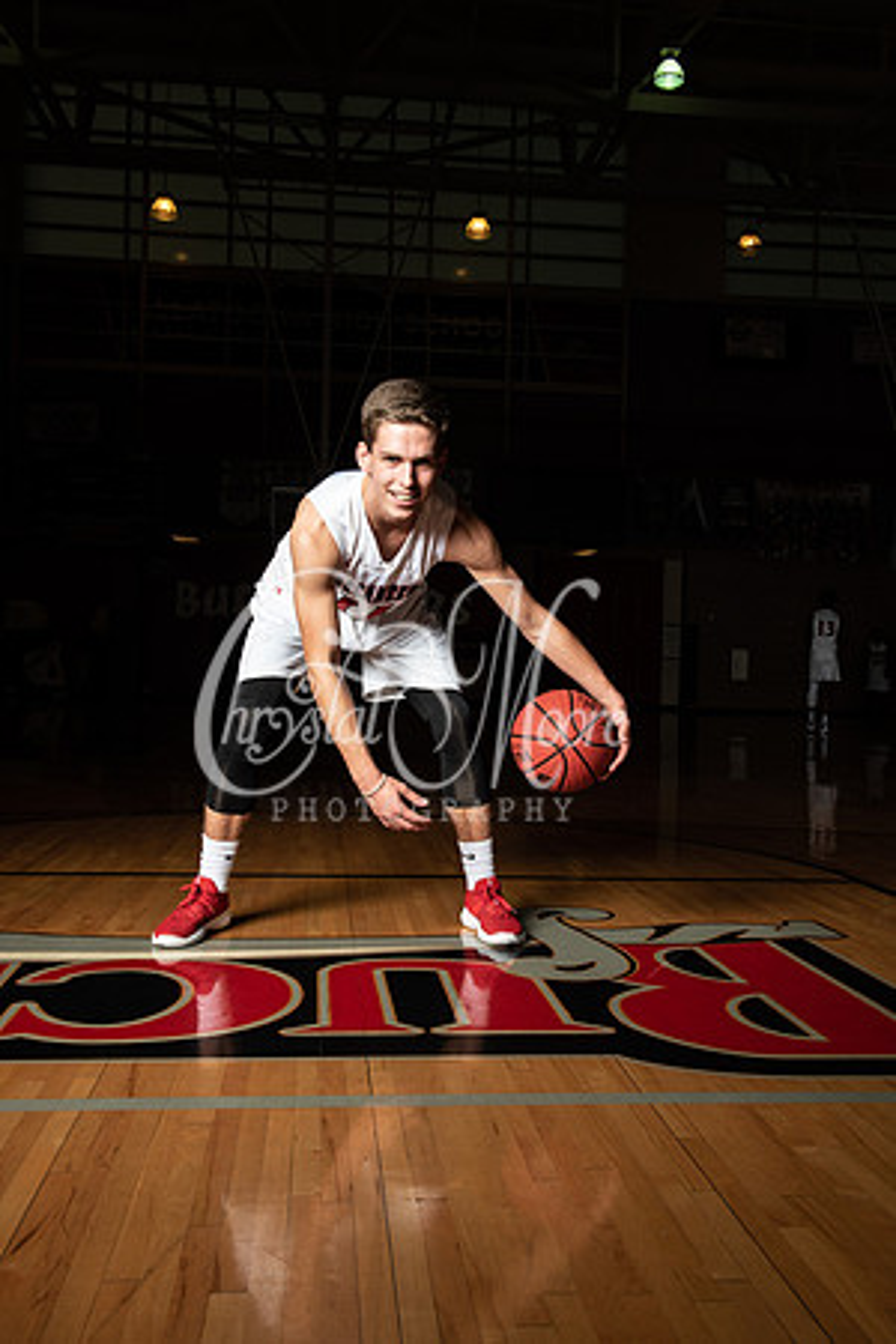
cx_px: 448
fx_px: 1269
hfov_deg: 38.9
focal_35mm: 34
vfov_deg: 55.8
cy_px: 672
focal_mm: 34
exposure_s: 1/200
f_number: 14
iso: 320
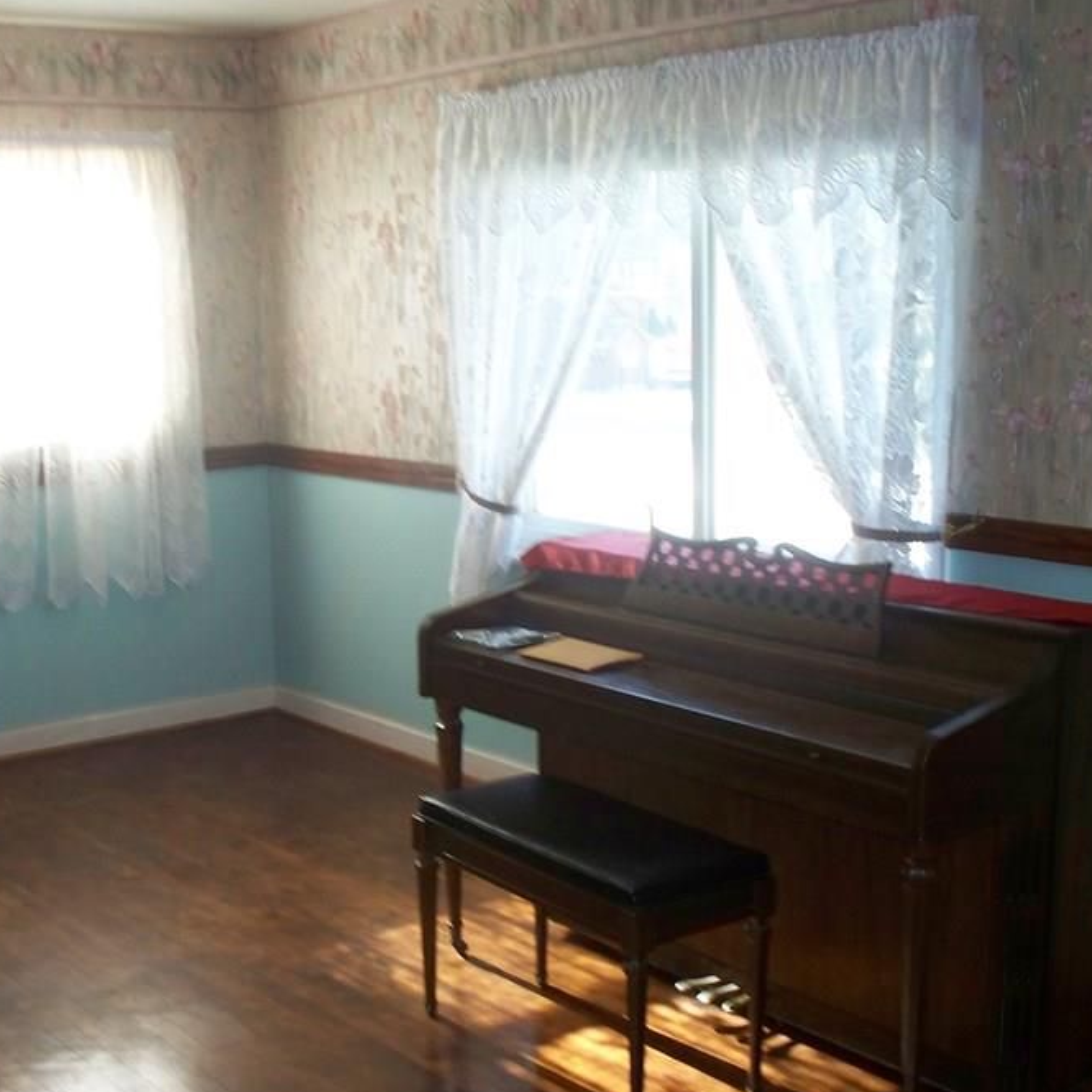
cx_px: 478
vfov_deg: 34.7
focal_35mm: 49
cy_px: 591
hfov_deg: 34.6
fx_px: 1749
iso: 200
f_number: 2.8
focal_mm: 7.54
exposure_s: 1/60
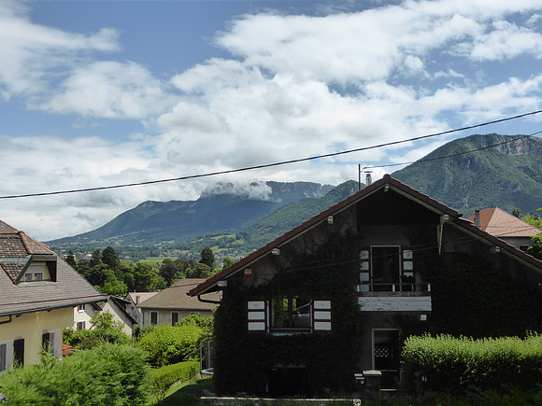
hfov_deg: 46.8
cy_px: 203
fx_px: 626
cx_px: 271
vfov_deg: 36.0
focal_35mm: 40
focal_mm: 6.9
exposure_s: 1/2000
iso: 200
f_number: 3.9
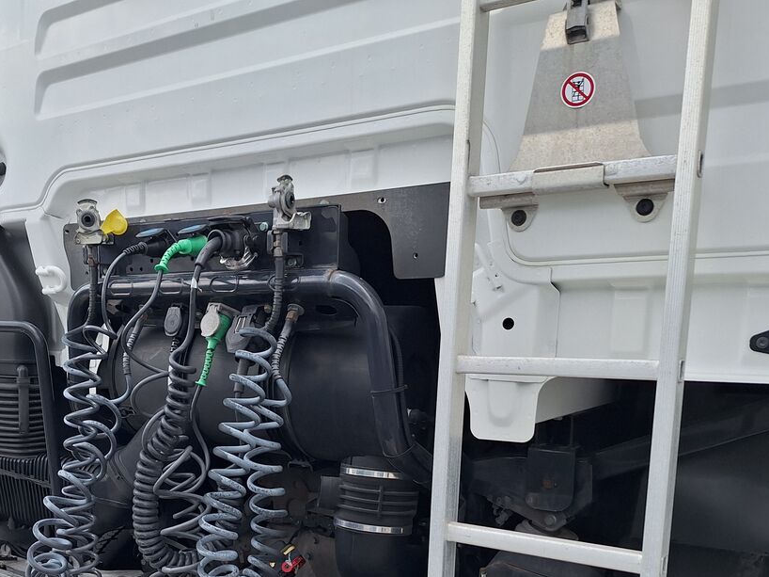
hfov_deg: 49.9
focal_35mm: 36
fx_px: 800
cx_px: 224
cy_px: 451
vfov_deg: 38.3
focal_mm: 5.54
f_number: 1.8
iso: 40
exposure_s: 1/715
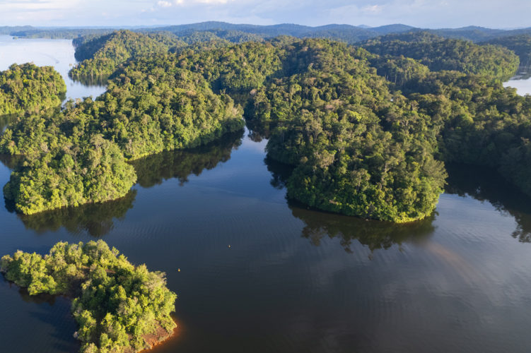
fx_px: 442
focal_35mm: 30
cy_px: 191
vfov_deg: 43.5
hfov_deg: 60.2
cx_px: 170
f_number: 2.8
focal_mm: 8.4
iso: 100
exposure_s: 1/30
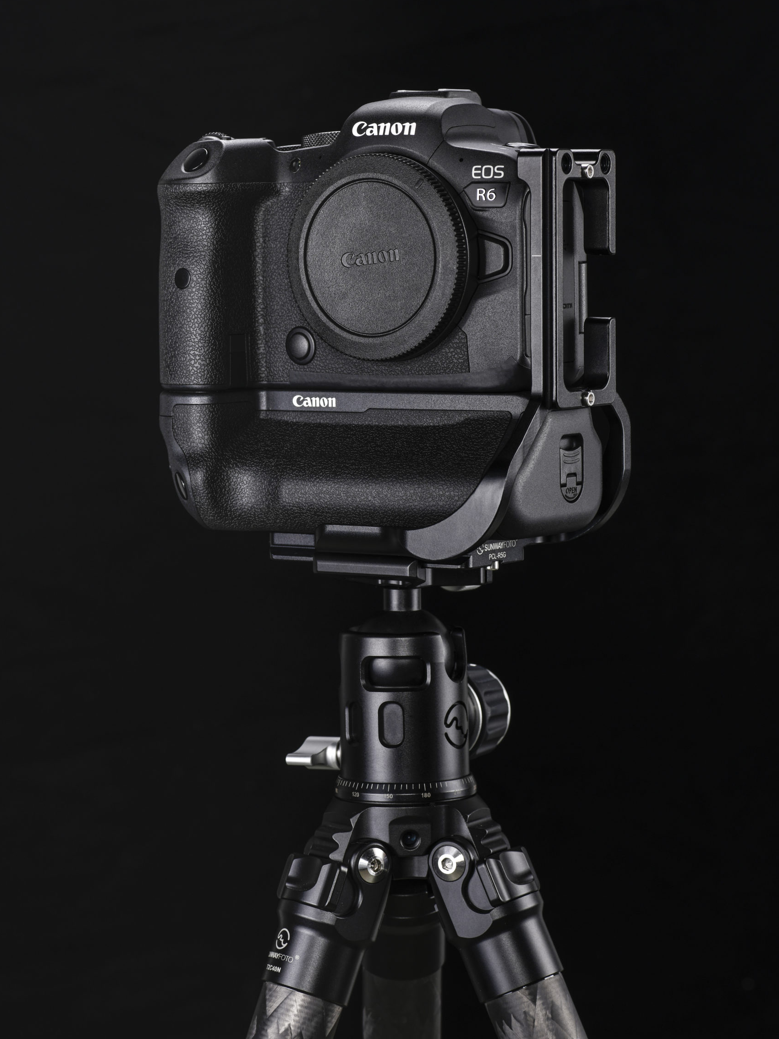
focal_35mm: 114
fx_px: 3421
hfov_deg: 13.0
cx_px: 390
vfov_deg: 17.3
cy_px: 544
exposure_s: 1/160
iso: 50
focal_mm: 105
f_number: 11
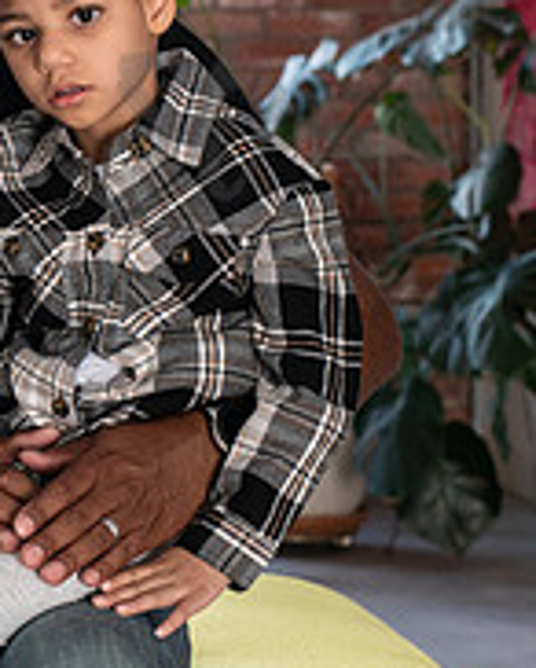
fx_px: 3029
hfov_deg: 9.8
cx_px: -319
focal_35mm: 153
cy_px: 81
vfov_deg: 12.5
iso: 1600
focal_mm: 50
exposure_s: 1/80
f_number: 5
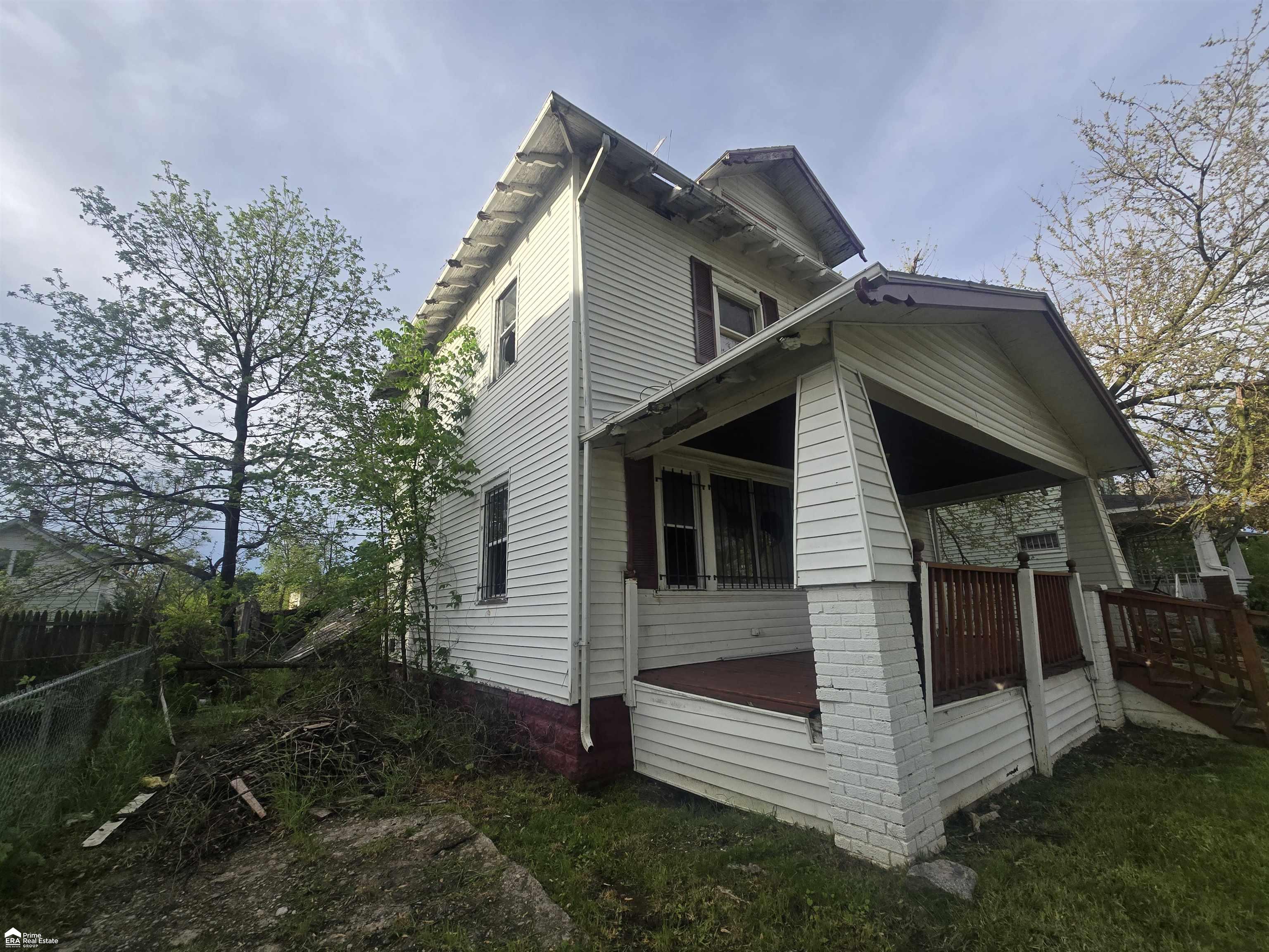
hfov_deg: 106.2
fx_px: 477
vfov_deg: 89.9
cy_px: 476
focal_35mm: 13
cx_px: 634
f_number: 2.2
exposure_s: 1/752
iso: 50
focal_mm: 2.2
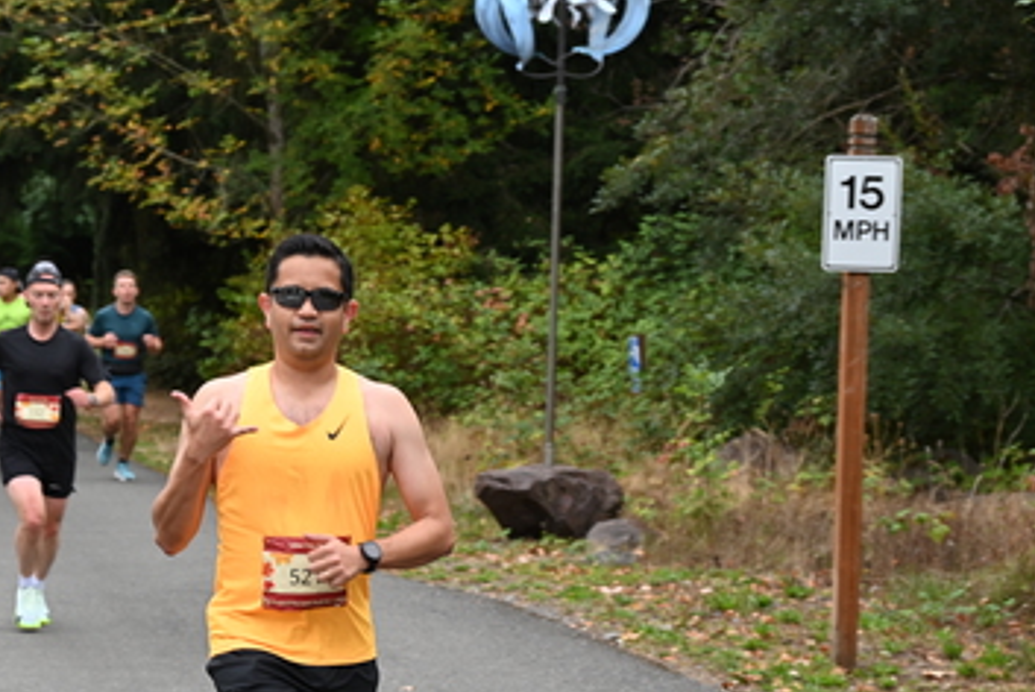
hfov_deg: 18.7
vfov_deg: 12.6
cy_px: 389
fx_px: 3136
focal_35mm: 109
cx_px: 372
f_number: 6
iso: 450
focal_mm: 70
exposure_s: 1/125
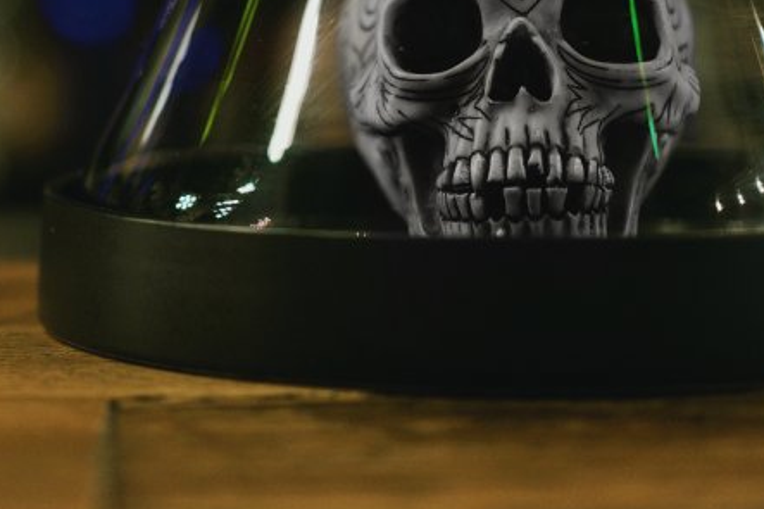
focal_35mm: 149
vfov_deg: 9.1
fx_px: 3161
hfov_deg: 13.7
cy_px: -138
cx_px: 222
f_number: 1.8
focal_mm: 55
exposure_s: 1/60
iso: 400
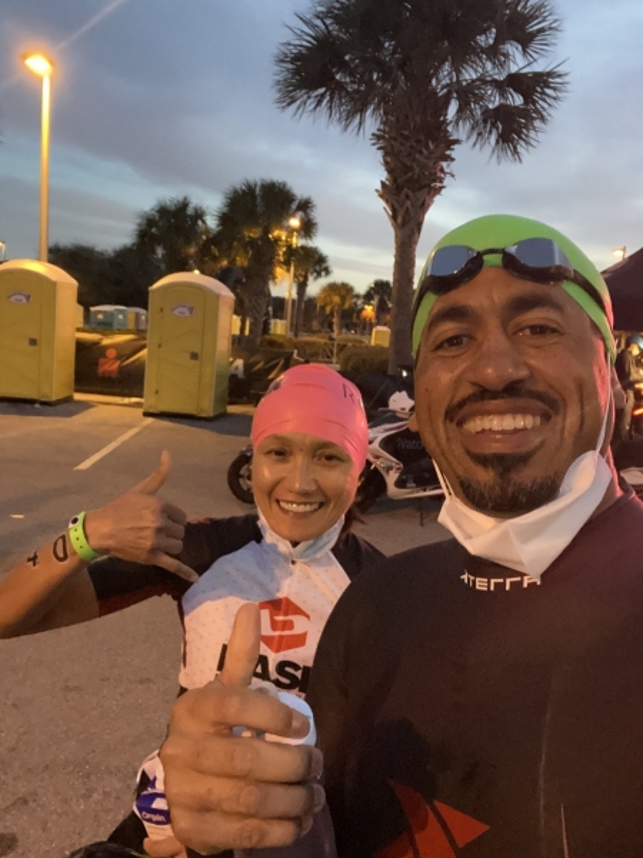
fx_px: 743
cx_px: 322
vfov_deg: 60.0
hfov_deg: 46.8
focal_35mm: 30
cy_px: 429
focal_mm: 2.71
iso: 1000
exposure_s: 1/16
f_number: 2.2
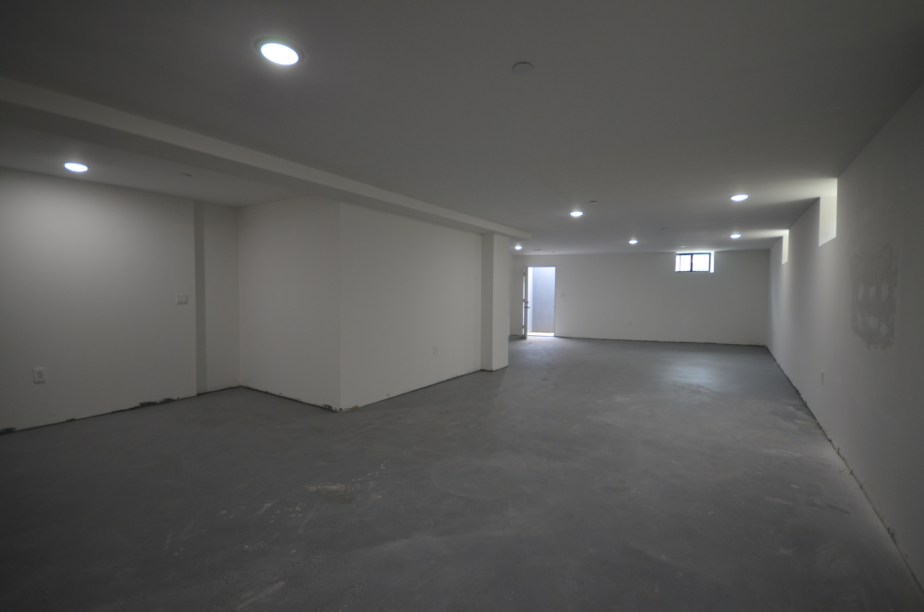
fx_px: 384
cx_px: 462
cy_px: 306
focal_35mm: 15
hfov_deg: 100.5
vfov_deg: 77.1
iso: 400
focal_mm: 10
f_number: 4
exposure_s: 1/60
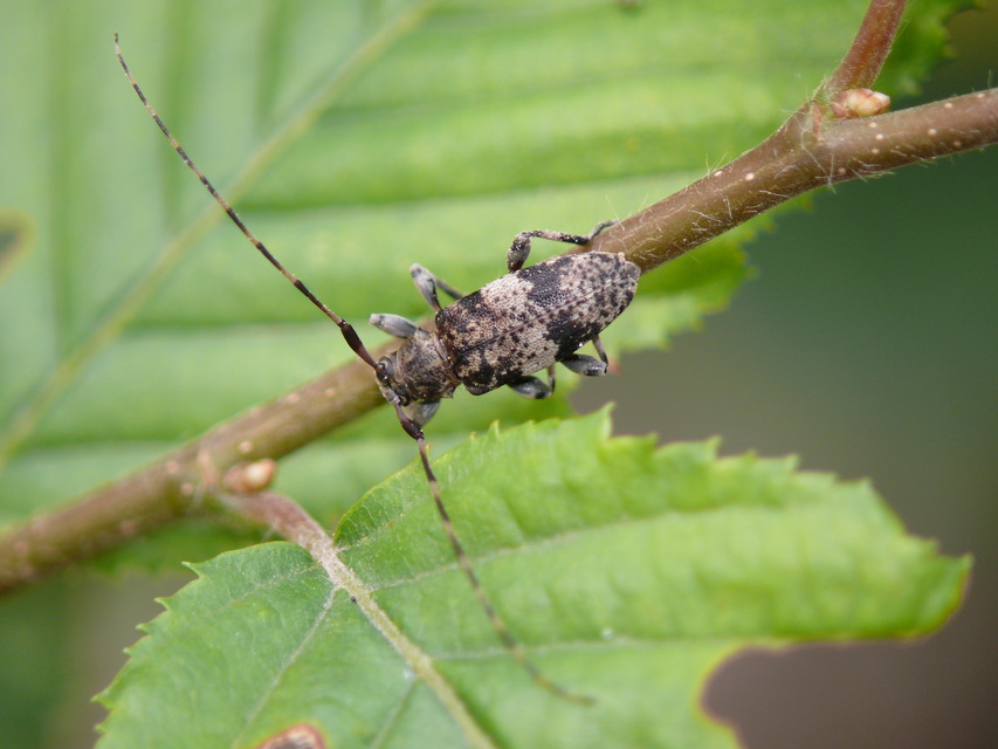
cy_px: 374
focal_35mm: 420
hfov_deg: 4.7
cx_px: 499
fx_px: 12111
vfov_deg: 3.5
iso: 100
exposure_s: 1/100
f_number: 3.7
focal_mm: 88.8
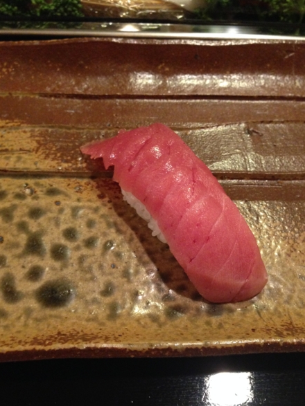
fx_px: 423
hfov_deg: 39.6
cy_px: 219
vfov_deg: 51.3
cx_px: 155
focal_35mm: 36
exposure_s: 1/17
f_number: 2.4
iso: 400
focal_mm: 4.12
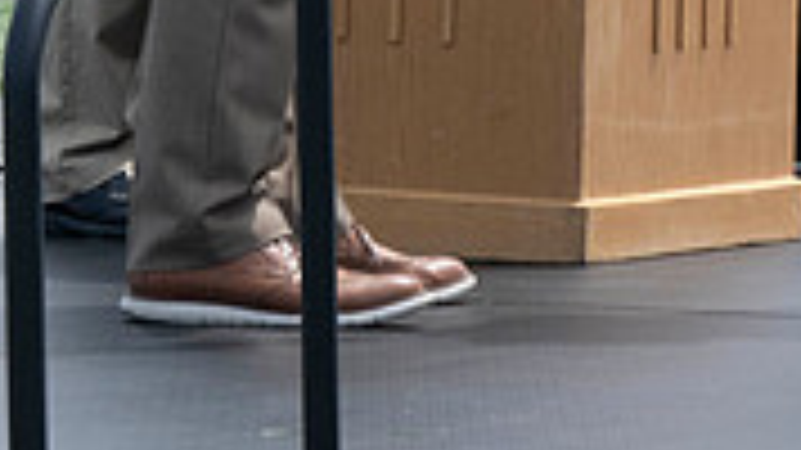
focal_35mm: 479
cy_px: -903
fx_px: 10171
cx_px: 372
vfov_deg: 2.5
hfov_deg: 4.5
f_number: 13
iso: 200
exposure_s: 1/250
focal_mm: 70
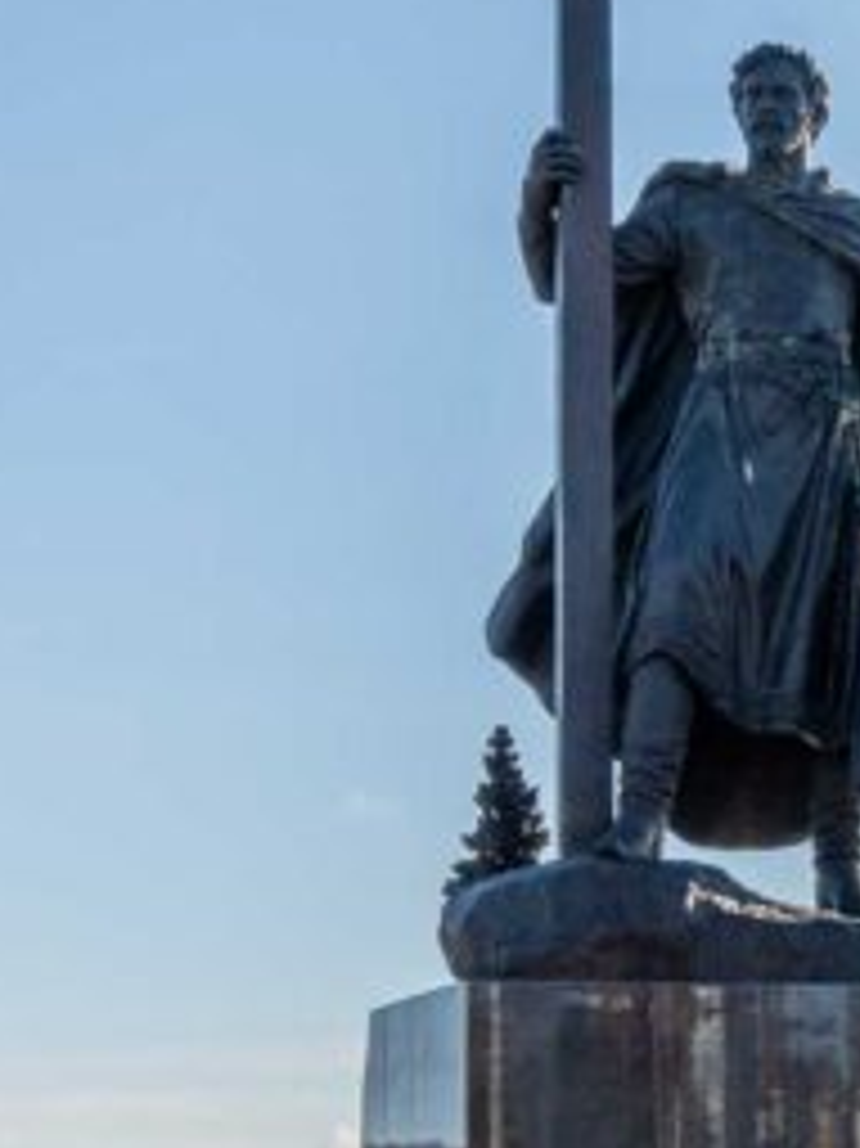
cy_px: 930
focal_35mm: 116
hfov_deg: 12.6
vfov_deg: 16.8
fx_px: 3846
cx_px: 905
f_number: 5
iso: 100
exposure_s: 1/1600
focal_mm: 20
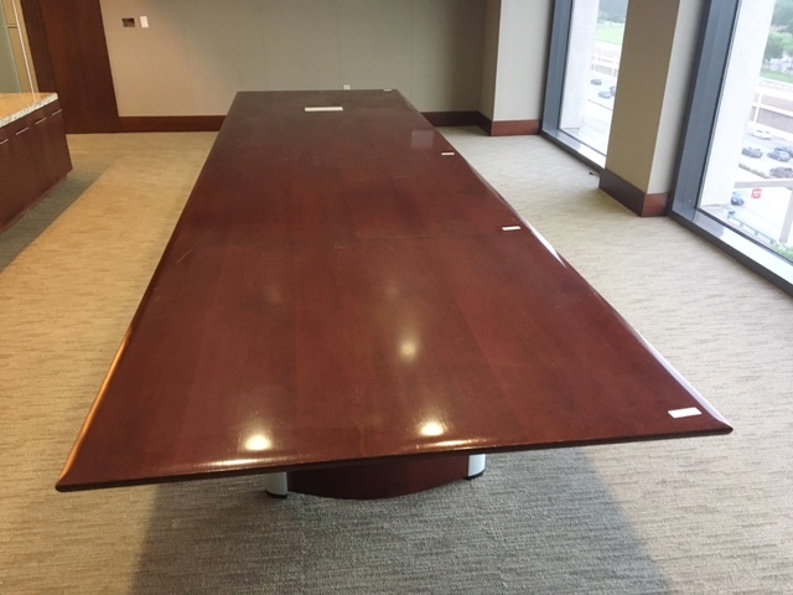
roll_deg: +0.8
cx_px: 396
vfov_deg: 48.2
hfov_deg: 61.7
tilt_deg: -24.4
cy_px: 298
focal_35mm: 29
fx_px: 664
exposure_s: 1/30
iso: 200
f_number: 2.2
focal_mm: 4.15
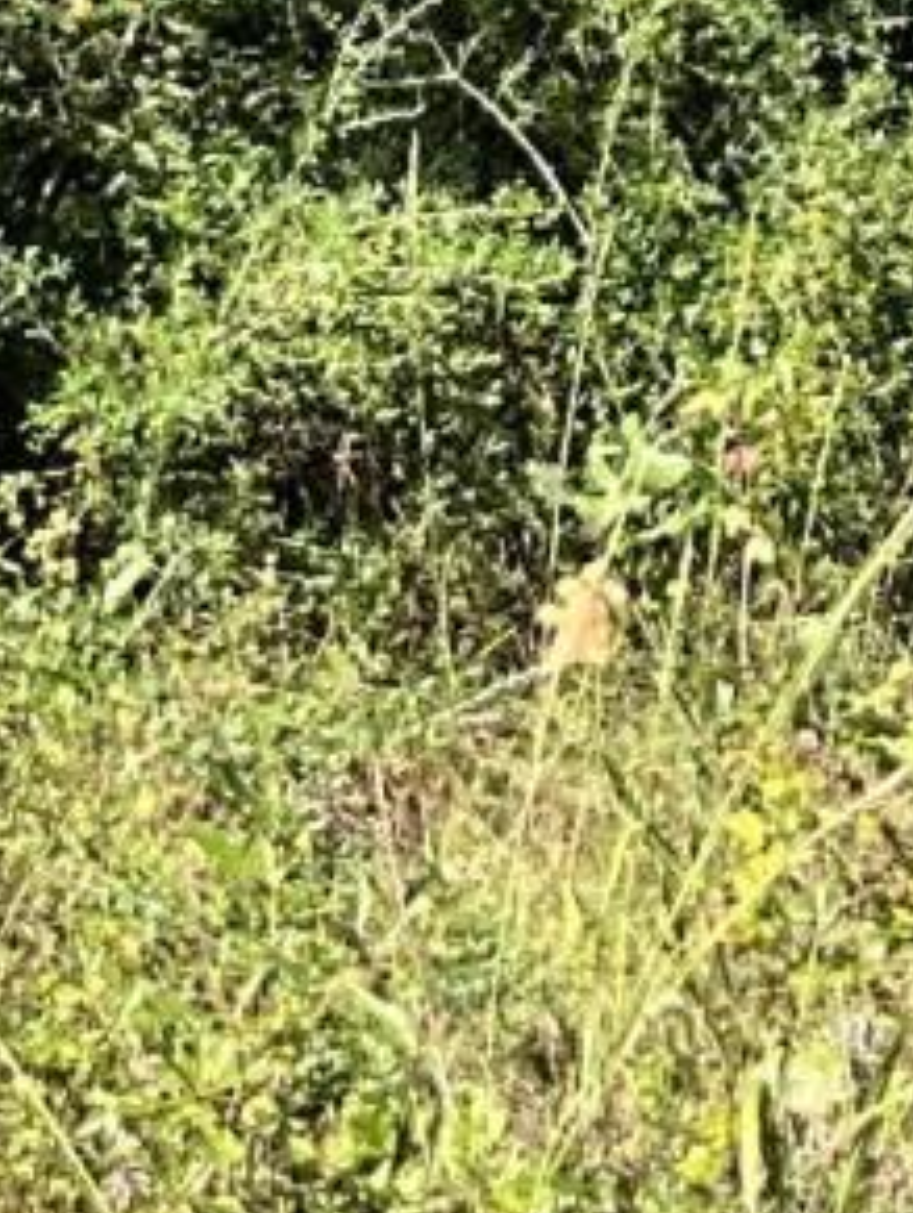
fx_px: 6983
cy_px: -1488
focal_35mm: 199
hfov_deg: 7.5
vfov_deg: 9.1
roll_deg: +2.8
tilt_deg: +5.3
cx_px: 350
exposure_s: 1/519
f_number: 1.8
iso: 25
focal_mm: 3
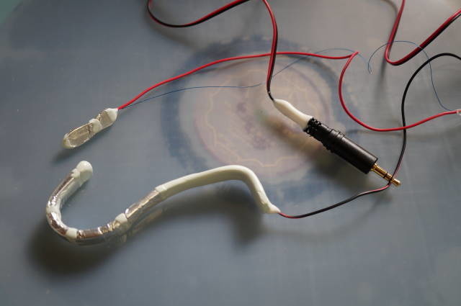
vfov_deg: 29.8
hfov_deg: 43.7
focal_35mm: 45
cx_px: 230
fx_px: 576
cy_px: 153
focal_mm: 30
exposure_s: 1/60
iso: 250
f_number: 4
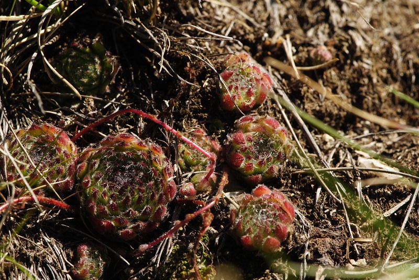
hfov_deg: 16.0
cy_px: 140
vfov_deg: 10.8
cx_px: 210
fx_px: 1486
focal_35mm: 128
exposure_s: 1/100
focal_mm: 85
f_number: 11
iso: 100
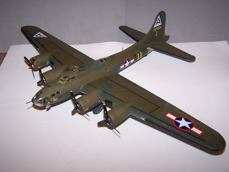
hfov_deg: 49.0
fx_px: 251
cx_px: 114
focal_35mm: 38
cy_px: 86
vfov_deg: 37.7
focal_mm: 6.3
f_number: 2.8
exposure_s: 1/60
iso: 140
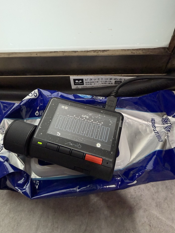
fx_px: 182
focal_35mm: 27
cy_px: 102
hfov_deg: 51.3
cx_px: 78
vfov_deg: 65.1
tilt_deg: -57.0
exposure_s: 1/120
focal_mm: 2.22
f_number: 2.2
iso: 320
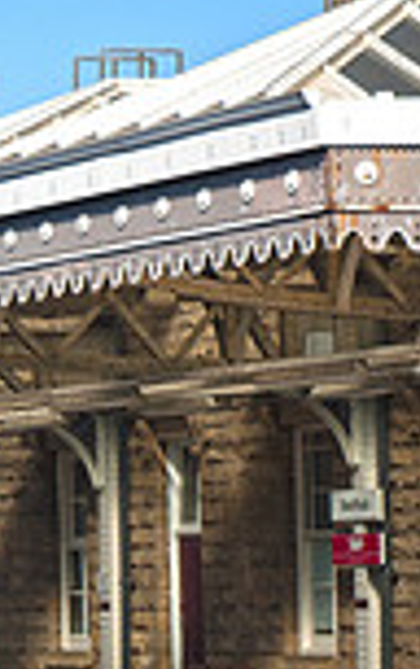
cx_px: -718
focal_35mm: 231
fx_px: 4219
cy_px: 498
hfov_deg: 5.4
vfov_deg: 9.1
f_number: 4.5
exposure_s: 1/1250
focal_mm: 40
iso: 200
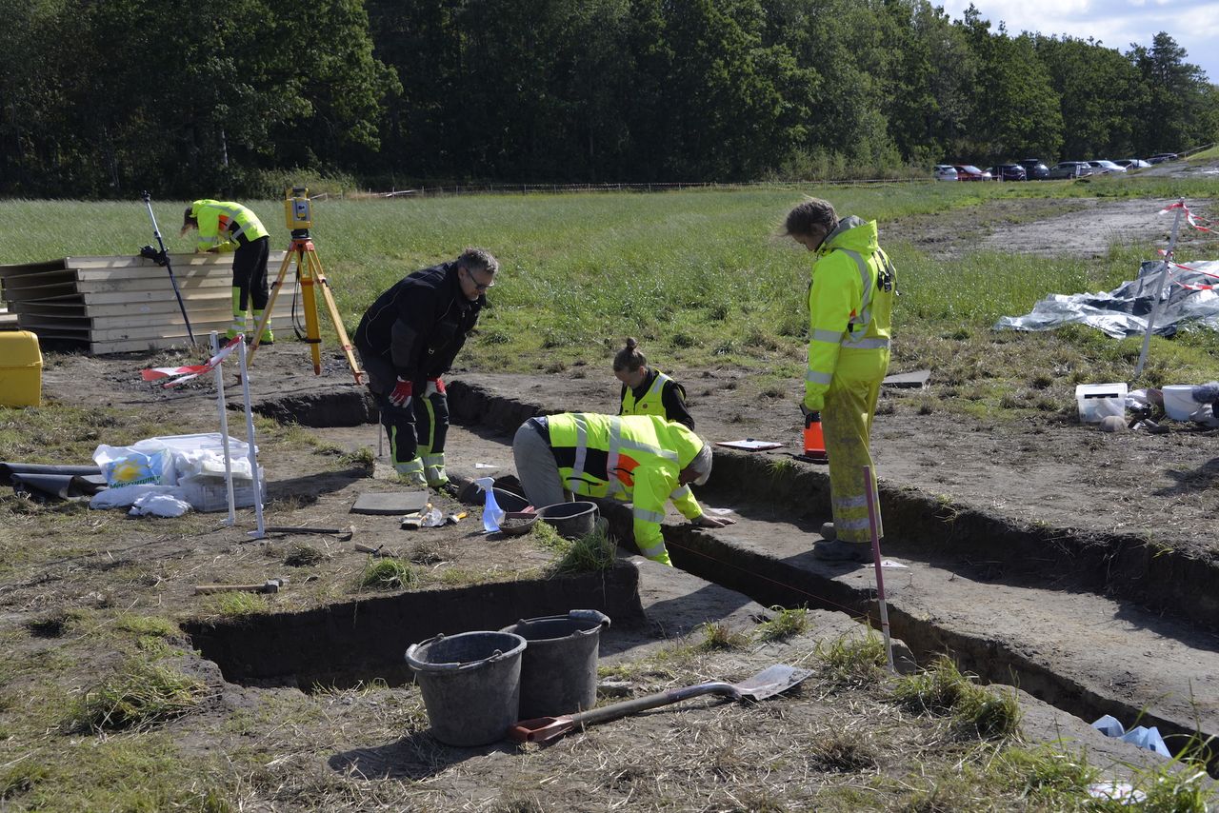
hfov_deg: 38.2
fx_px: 1761
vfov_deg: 26.0
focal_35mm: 52
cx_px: 610
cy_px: 406
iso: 100
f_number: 8
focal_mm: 52
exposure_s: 1/250
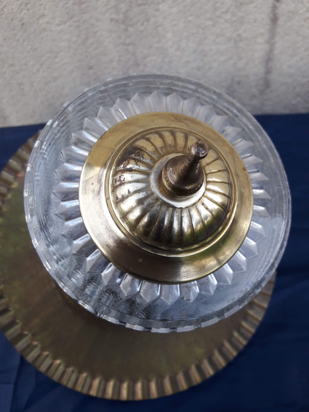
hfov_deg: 49.7
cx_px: 154
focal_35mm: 28
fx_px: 333
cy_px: 206
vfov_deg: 63.4
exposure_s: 1/161
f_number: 1.9
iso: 40
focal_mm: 3.7
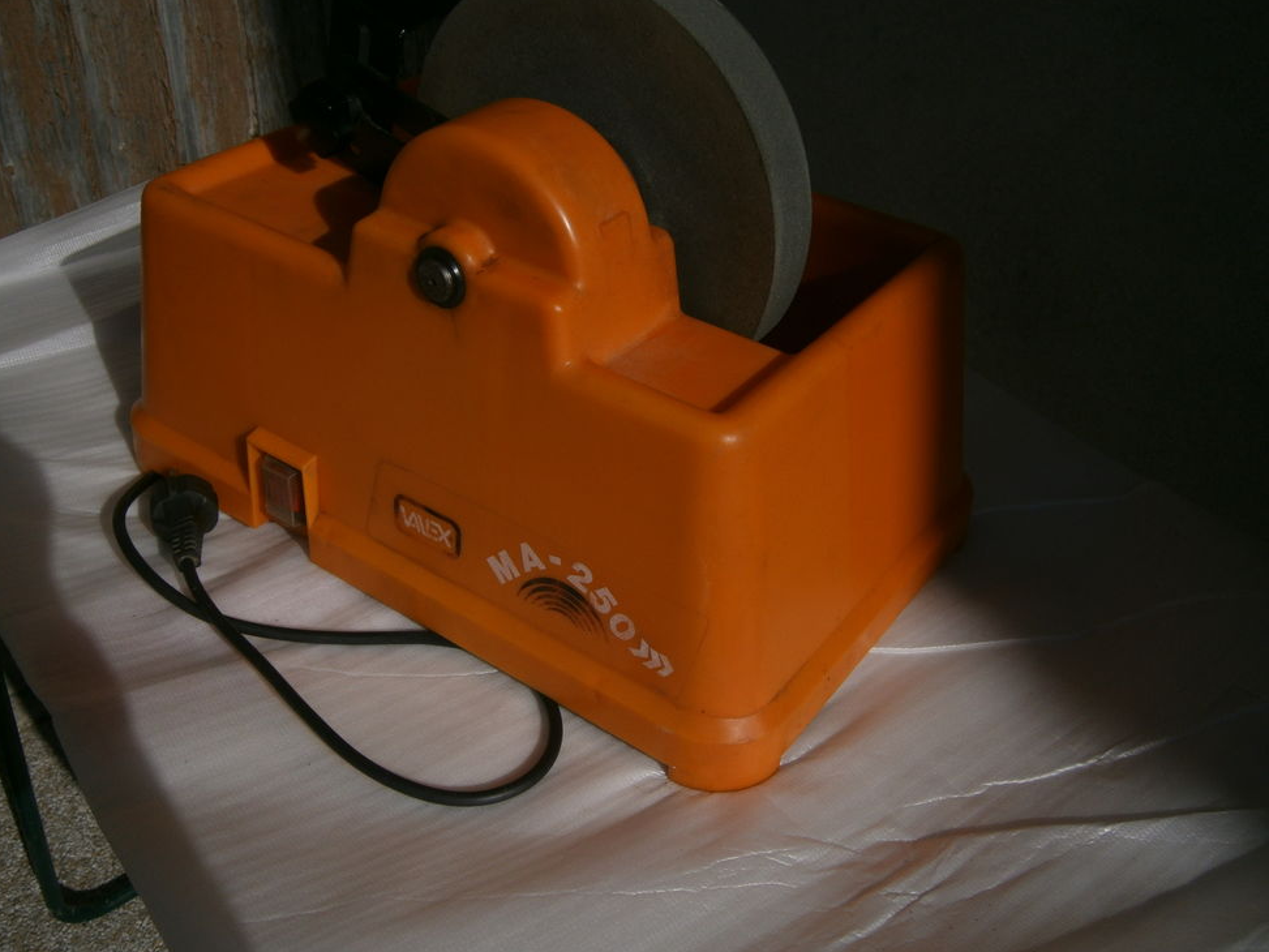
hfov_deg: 50.1
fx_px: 1357
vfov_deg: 38.7
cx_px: 618
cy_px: 483
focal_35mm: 37
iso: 80
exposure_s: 1/640
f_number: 8.7
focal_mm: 6.4
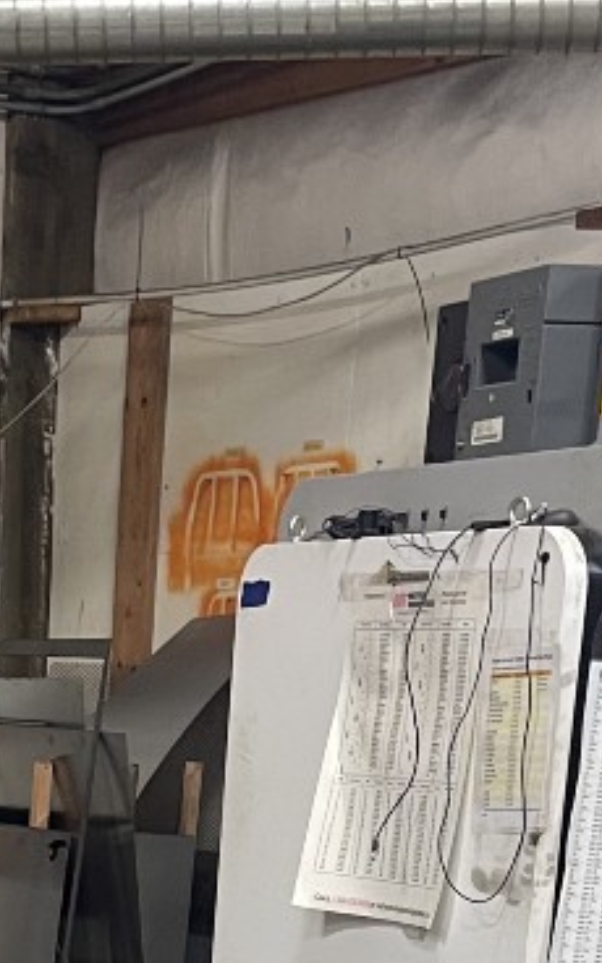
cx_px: -275
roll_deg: -1.1
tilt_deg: -18.3
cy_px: 1472
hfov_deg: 13.0
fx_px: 2520
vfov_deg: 18.9
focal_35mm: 96
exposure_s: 1/60
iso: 160
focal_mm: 5.1
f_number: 1.6
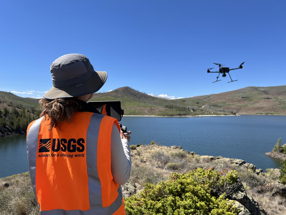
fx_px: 215
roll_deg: +0.1
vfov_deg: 53.1
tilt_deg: +1.4
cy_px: 108
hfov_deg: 67.3
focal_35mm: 26
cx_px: 143
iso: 50
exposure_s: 1/3571
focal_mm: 5.7
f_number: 1.5
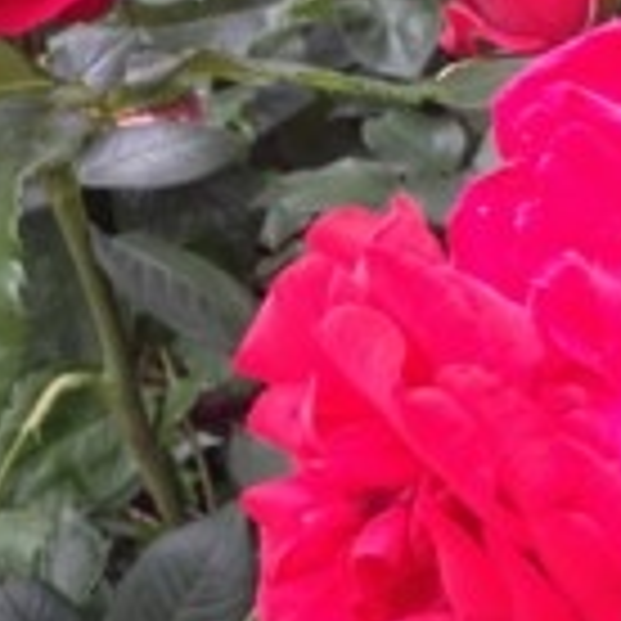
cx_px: 986
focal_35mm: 101
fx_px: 2050
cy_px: 274
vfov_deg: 17.2
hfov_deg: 15.6
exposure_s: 1/172
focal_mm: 4.28
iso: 50
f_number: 2.4
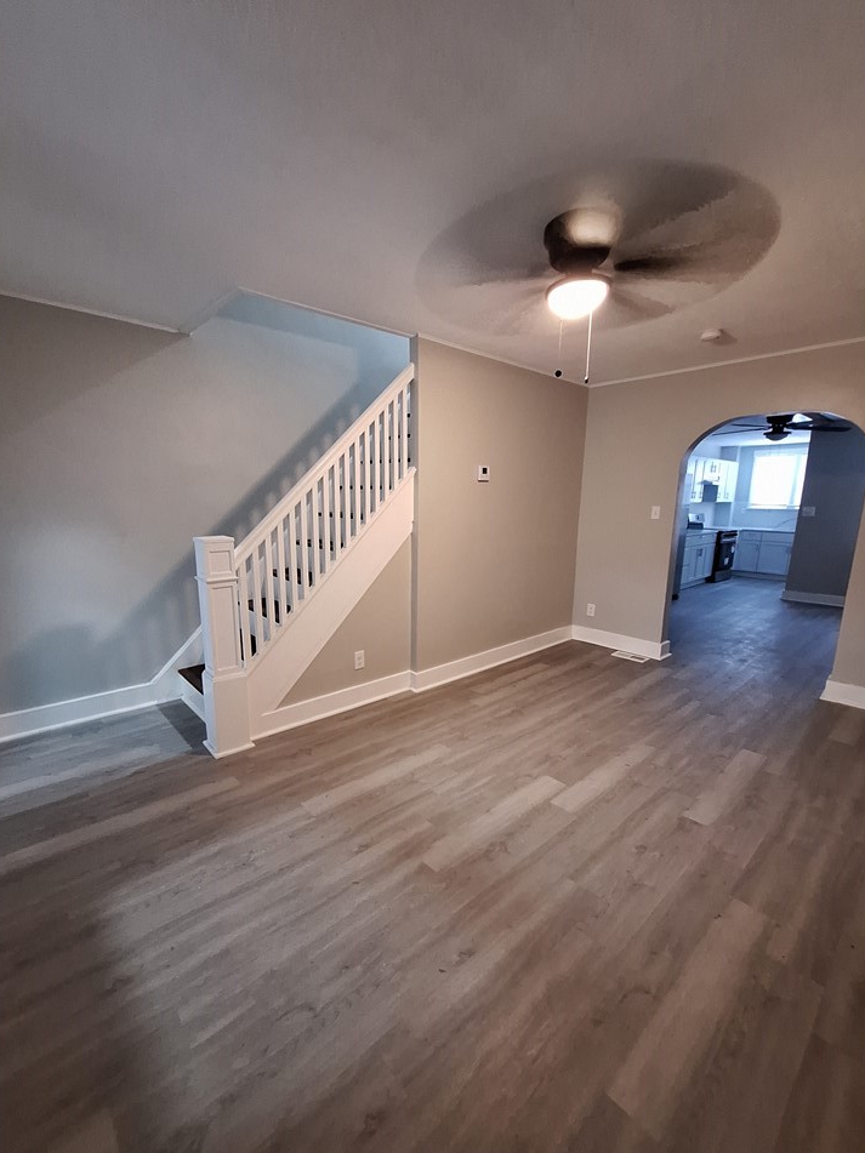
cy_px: 601
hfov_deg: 85.6
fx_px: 467
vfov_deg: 102.0
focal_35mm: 14
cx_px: 412
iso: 500
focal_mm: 1.74
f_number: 2.2
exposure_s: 1/20
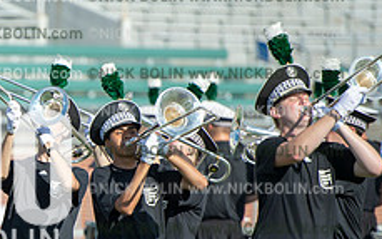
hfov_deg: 4.1
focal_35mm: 515
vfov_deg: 2.5
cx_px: -47
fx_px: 5360
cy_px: 189
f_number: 2.8
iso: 160
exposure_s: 1/2000
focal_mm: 200
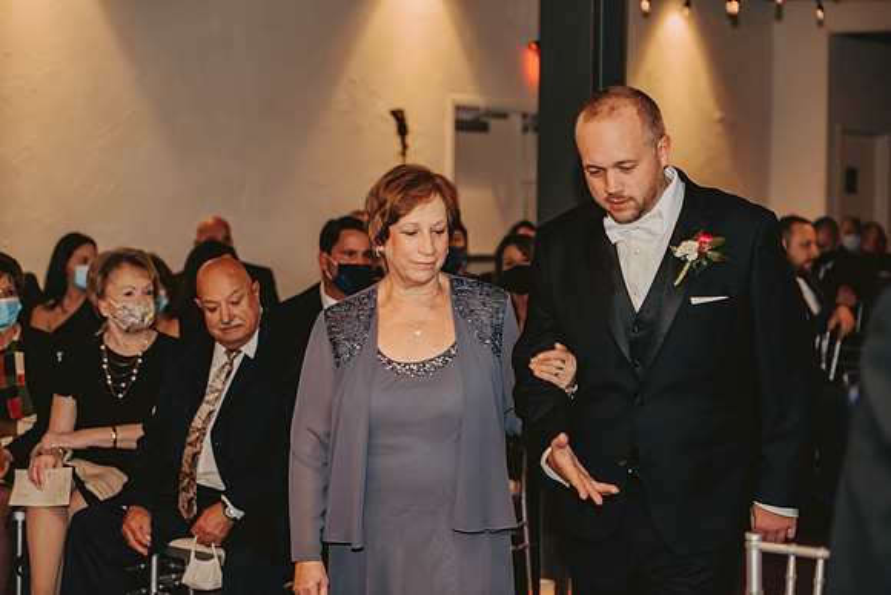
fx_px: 1733
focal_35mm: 70
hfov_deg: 28.8
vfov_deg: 19.5
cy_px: 298
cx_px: 446
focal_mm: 70
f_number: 3.2
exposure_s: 1/60
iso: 500
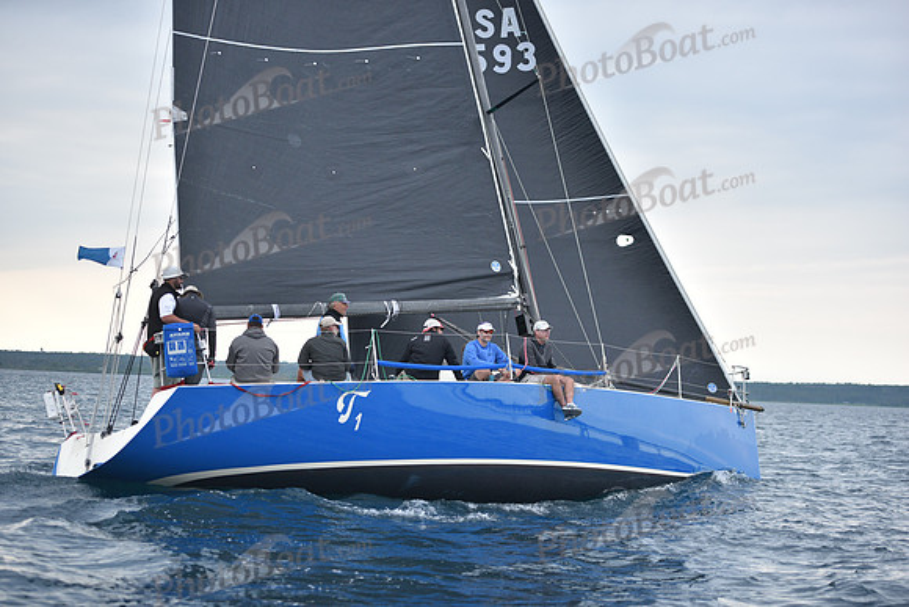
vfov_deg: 19.5
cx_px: 454
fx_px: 1768
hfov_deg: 28.8
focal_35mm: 70
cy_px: 304
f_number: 2.8
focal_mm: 70
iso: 400
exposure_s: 1/800
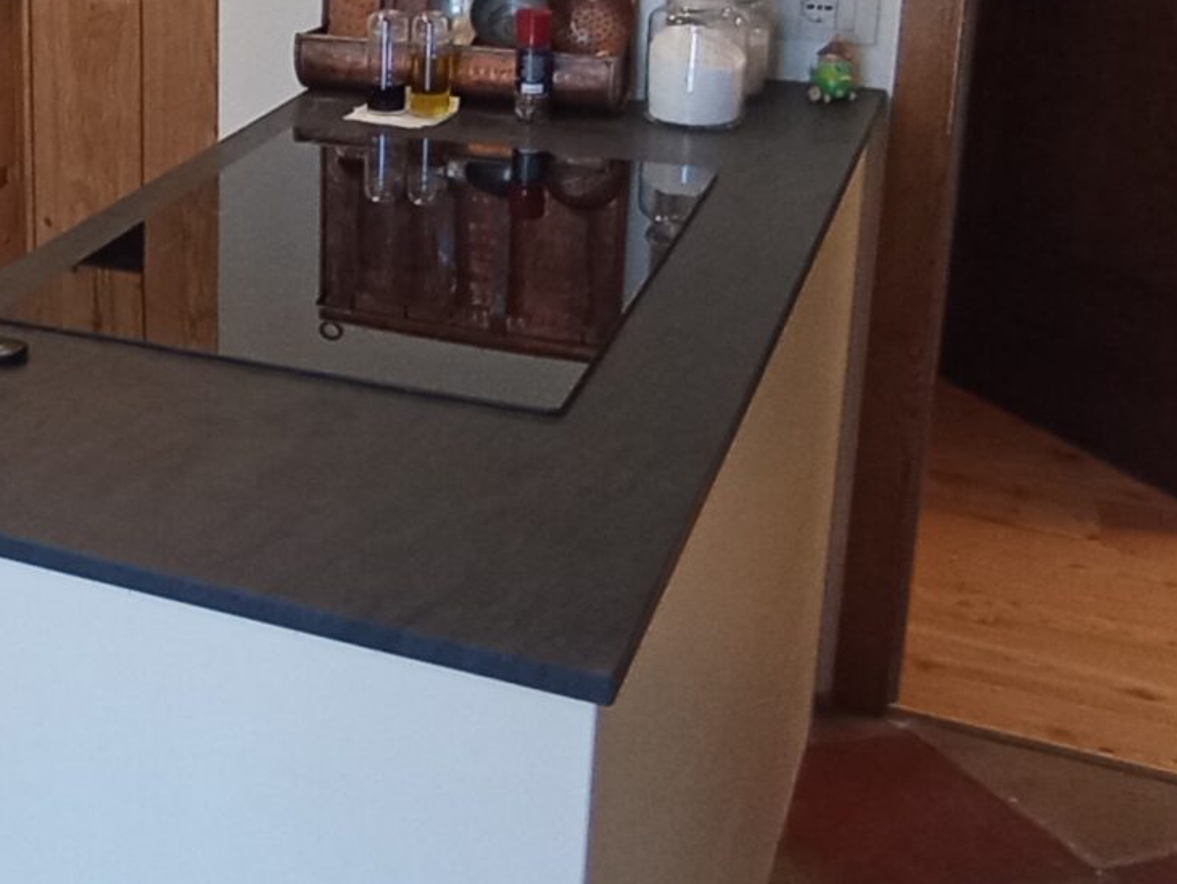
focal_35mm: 56
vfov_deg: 25.5
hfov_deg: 31.1
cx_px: -66
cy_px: 138
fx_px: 1905
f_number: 2.2
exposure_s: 1/50
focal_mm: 1.65
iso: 212
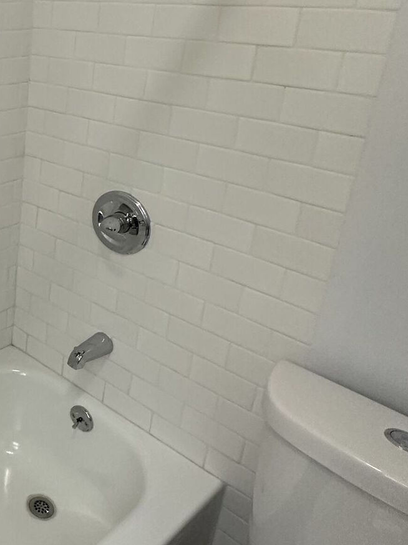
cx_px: -108
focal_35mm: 37
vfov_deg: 49.2
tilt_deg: -16.5
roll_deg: -2.1
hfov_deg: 31.1
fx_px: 581
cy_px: 179
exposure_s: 1/120
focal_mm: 2.22
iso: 250
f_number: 2.2
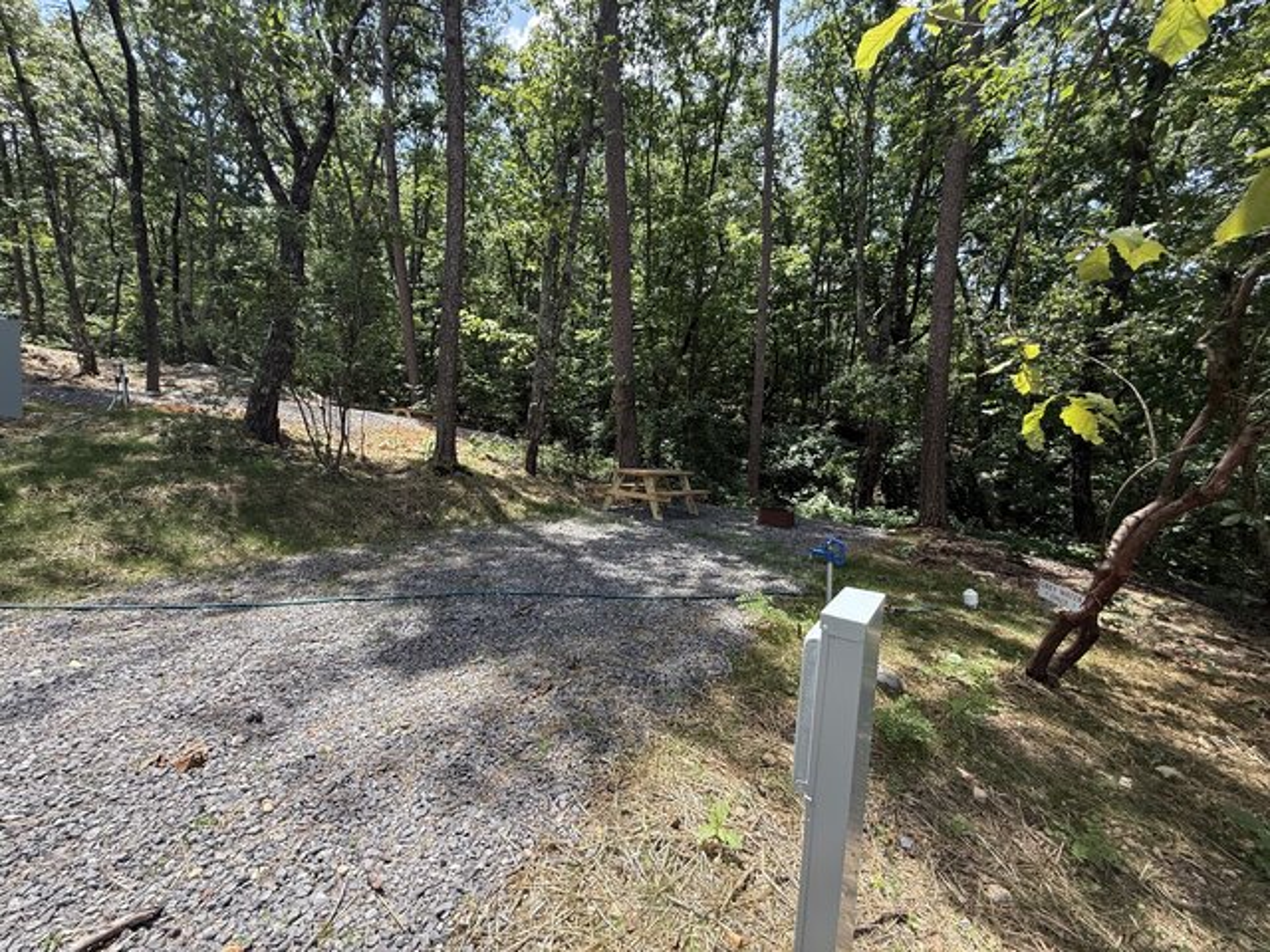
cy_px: 476
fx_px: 514
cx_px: 635
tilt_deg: -4.3
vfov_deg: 85.7
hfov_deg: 102.1
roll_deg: +0.8
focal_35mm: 14
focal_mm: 2.22
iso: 64
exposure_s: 1/448
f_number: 2.2
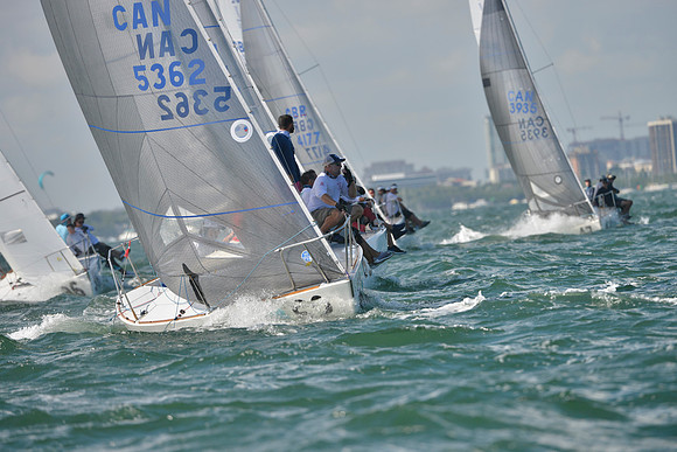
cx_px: 338
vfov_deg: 4.0
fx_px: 6395
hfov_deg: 6.1
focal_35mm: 340
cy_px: 226
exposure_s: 1/2000
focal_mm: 340
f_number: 5
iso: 280
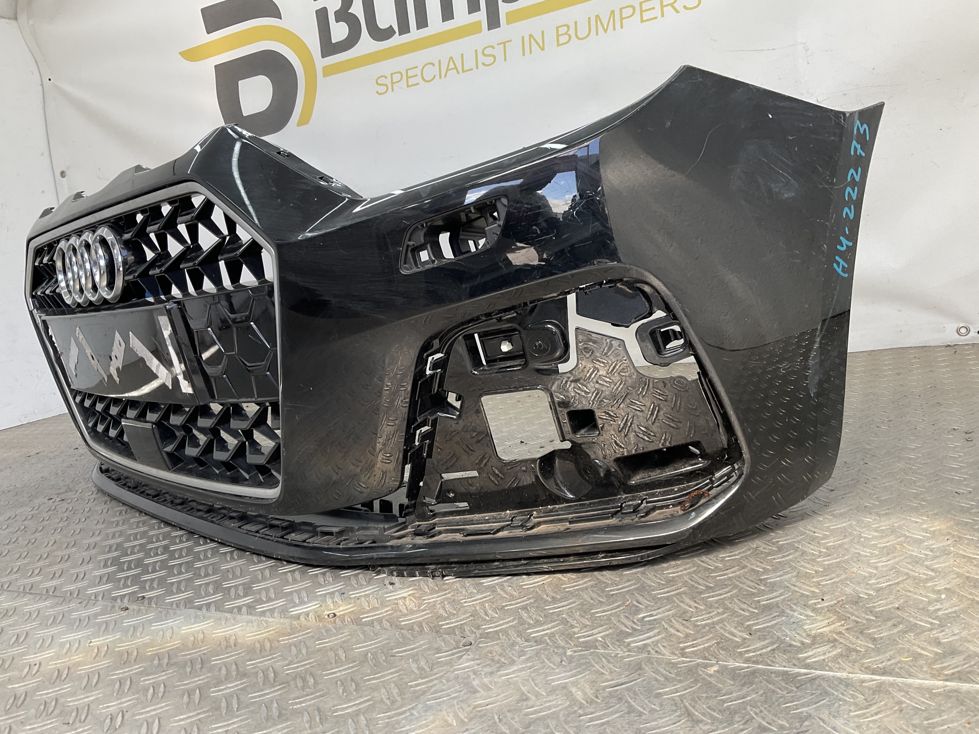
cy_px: 367
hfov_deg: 61.7
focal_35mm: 29
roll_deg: +8.3
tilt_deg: -10.0
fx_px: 820
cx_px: 490
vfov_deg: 48.2
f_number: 1.8
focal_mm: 3
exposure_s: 1/108
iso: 16
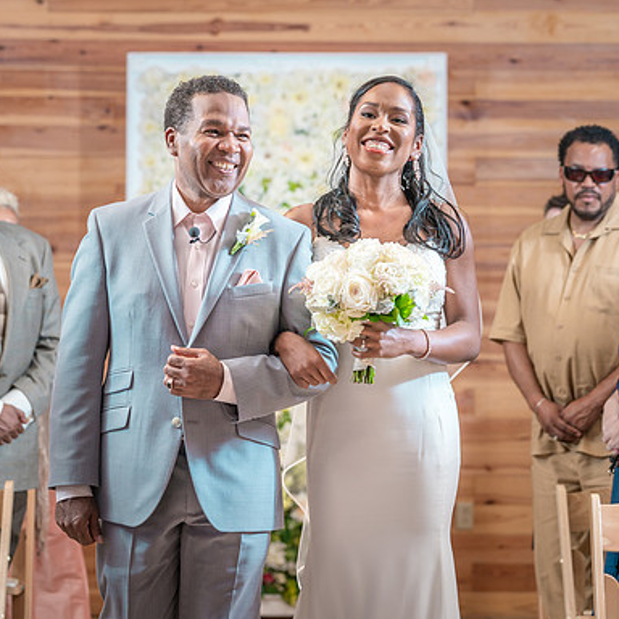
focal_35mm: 137
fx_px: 2772
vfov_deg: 12.7
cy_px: 271
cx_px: 226
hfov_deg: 12.7
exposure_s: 1/200
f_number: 4
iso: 400
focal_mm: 95
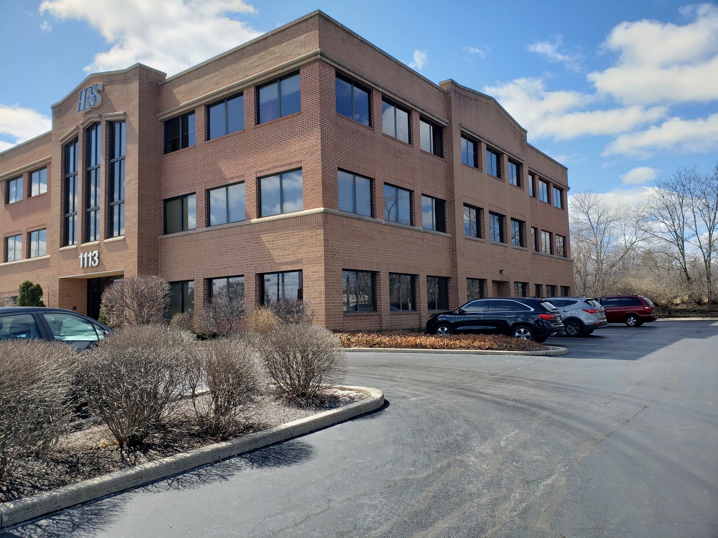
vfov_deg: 53.1
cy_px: 269
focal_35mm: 26
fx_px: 539
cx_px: 359
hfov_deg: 67.3
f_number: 2.4
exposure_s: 1/1139
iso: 50
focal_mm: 4.3
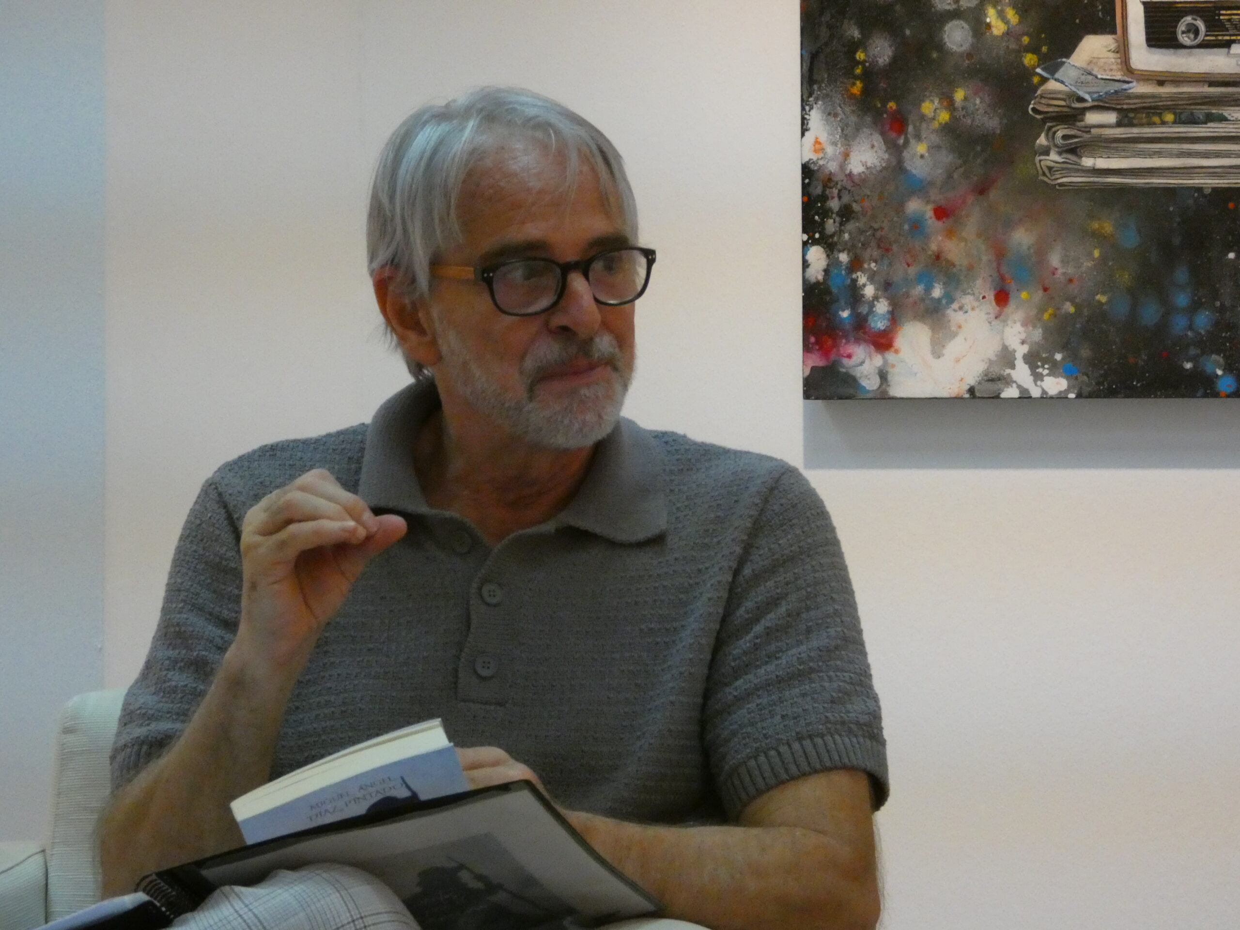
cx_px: 620
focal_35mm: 128
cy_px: 465
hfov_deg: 15.4
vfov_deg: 11.6
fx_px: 4585
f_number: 5.2
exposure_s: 1/80
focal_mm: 22.9
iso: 1250
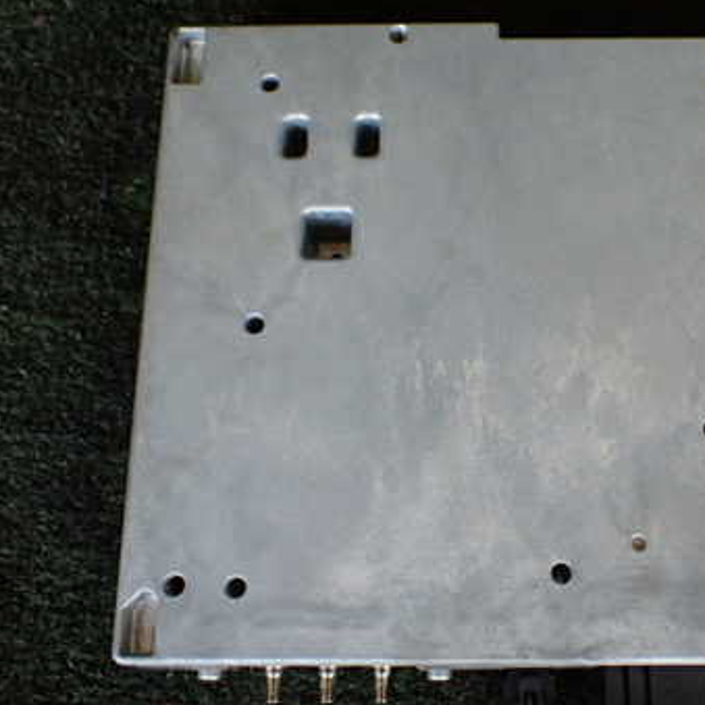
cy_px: 329
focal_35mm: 47
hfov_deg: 35.6
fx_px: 1083
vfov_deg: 36.0
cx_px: 491
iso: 320
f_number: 2.3
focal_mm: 5.4
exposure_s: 1/125
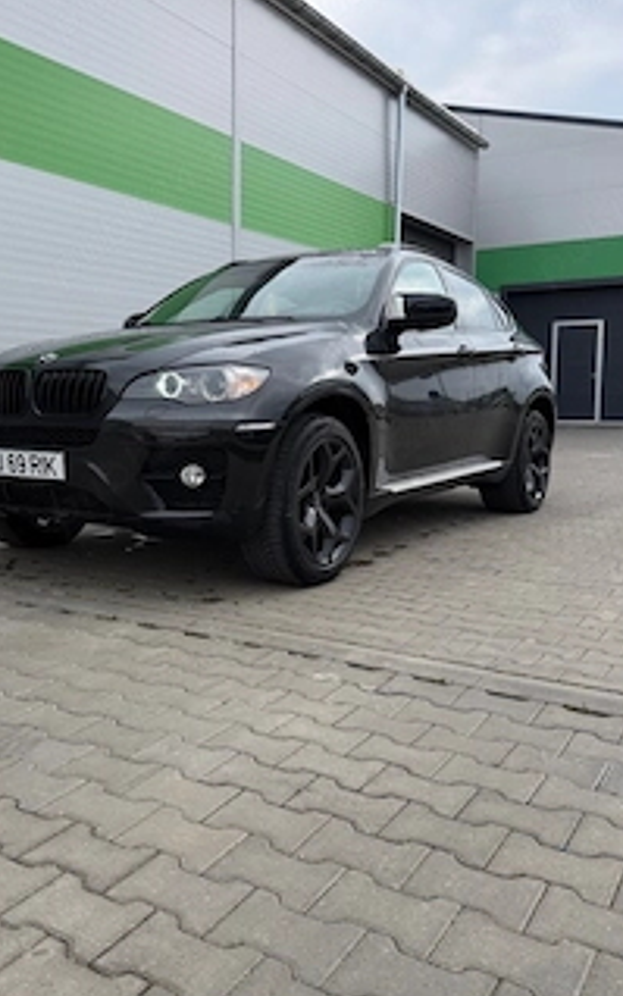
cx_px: 213
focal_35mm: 32
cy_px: 489
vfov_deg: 59.6
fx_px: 869
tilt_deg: -7.1
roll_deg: +0.7
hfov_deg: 39.0
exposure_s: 1/1949
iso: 100
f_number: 1.78
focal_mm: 6.76
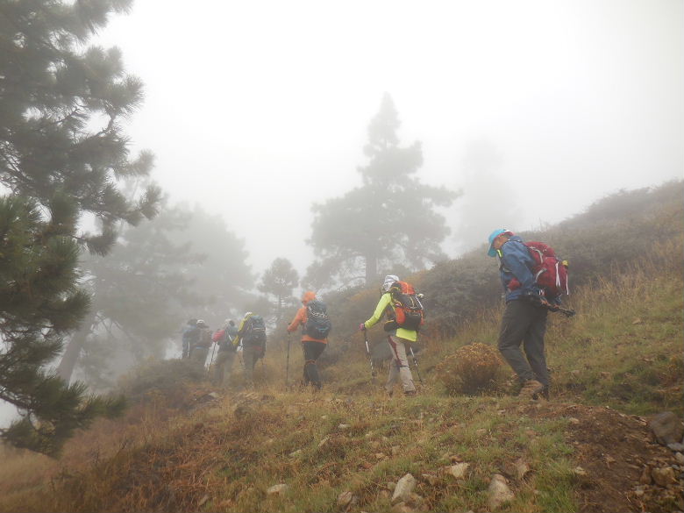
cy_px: 256
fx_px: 494
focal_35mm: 25
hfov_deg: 69.4
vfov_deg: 54.9
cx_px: 342
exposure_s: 1/200
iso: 125
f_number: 3.3
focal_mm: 4.5
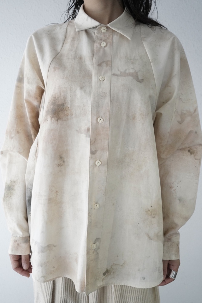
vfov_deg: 60.3
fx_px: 261
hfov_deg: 42.3
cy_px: 152
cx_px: 101
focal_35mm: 31
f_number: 5.6
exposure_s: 1/60
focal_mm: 31
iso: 5000
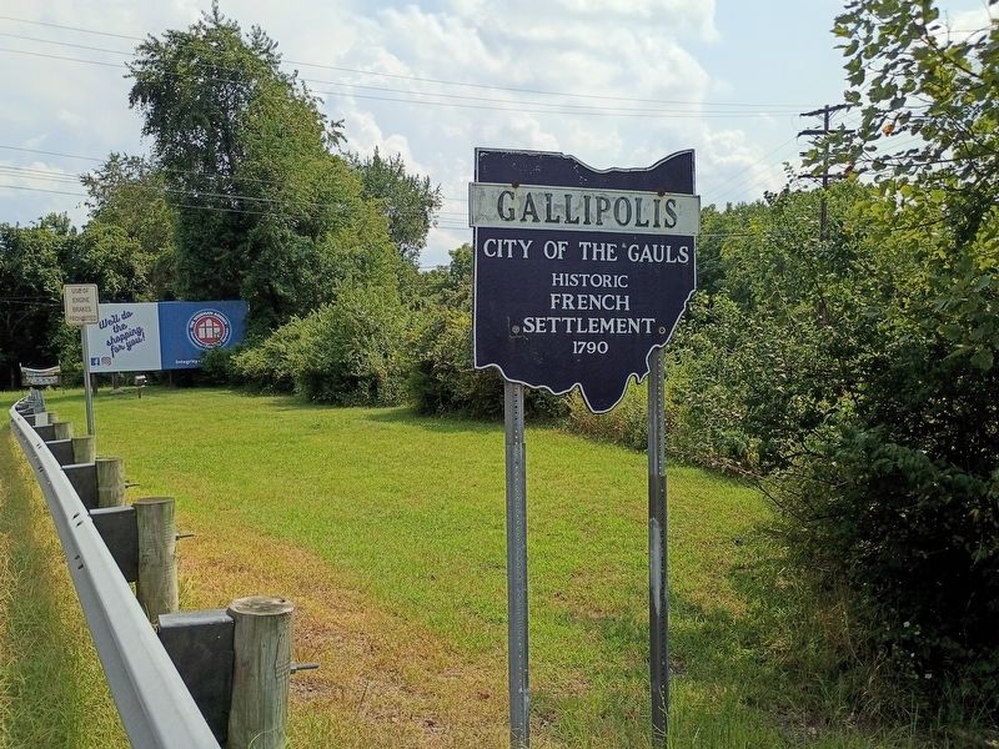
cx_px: 500
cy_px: 374
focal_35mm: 29
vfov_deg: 48.2
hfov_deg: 61.7
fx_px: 837
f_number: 1.8
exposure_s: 1/1508
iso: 102
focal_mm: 4.27
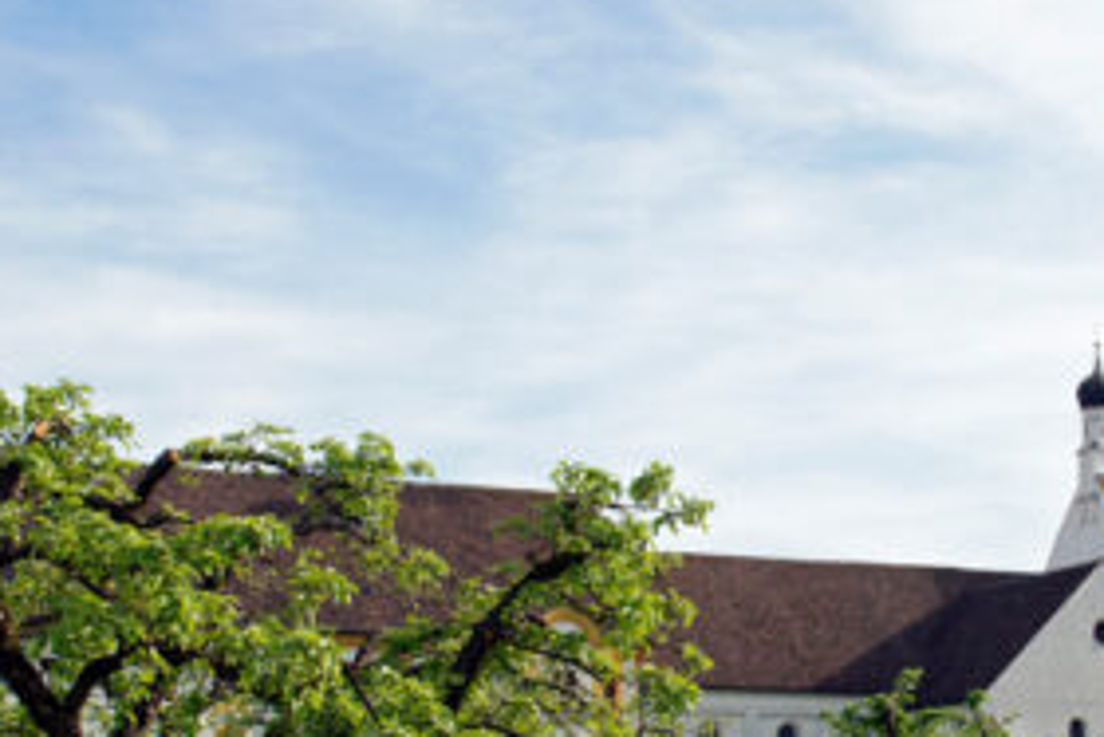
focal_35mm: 90
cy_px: 666
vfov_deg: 15.0
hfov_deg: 22.3
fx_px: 2761
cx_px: 887
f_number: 11
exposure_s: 1/200
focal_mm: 28
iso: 200
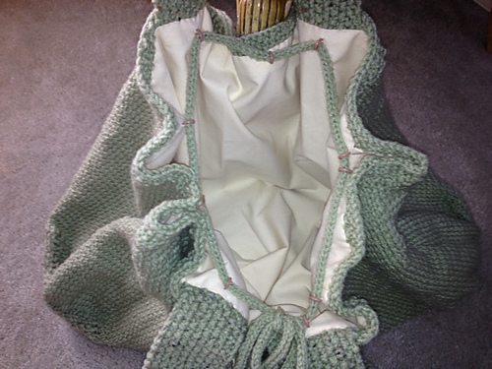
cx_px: 246
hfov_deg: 52.6
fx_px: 497
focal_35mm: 35
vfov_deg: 40.7
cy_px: 184
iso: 50
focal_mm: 4.28
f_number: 2.4
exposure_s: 1/23
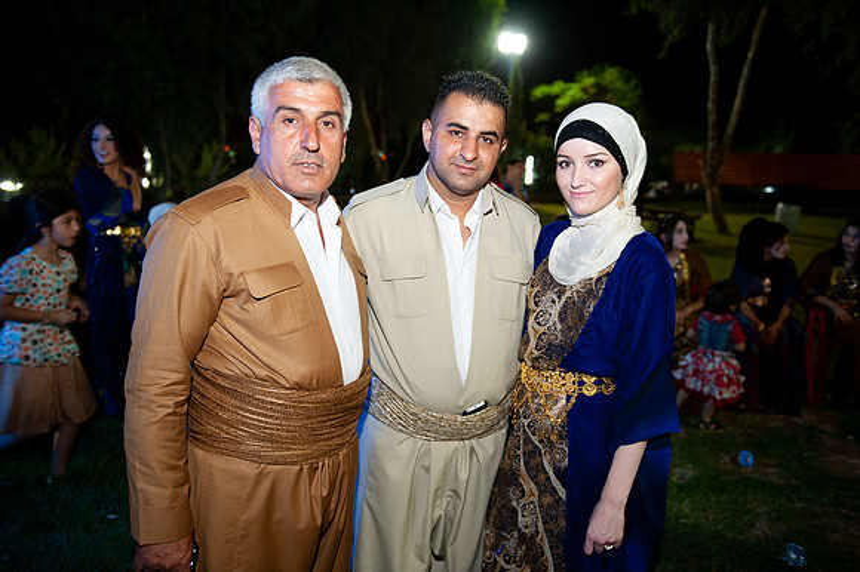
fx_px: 692
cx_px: 430
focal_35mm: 29
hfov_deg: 63.7
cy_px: 286
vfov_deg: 44.9
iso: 1600
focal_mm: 29
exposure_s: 1/30
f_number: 2.8
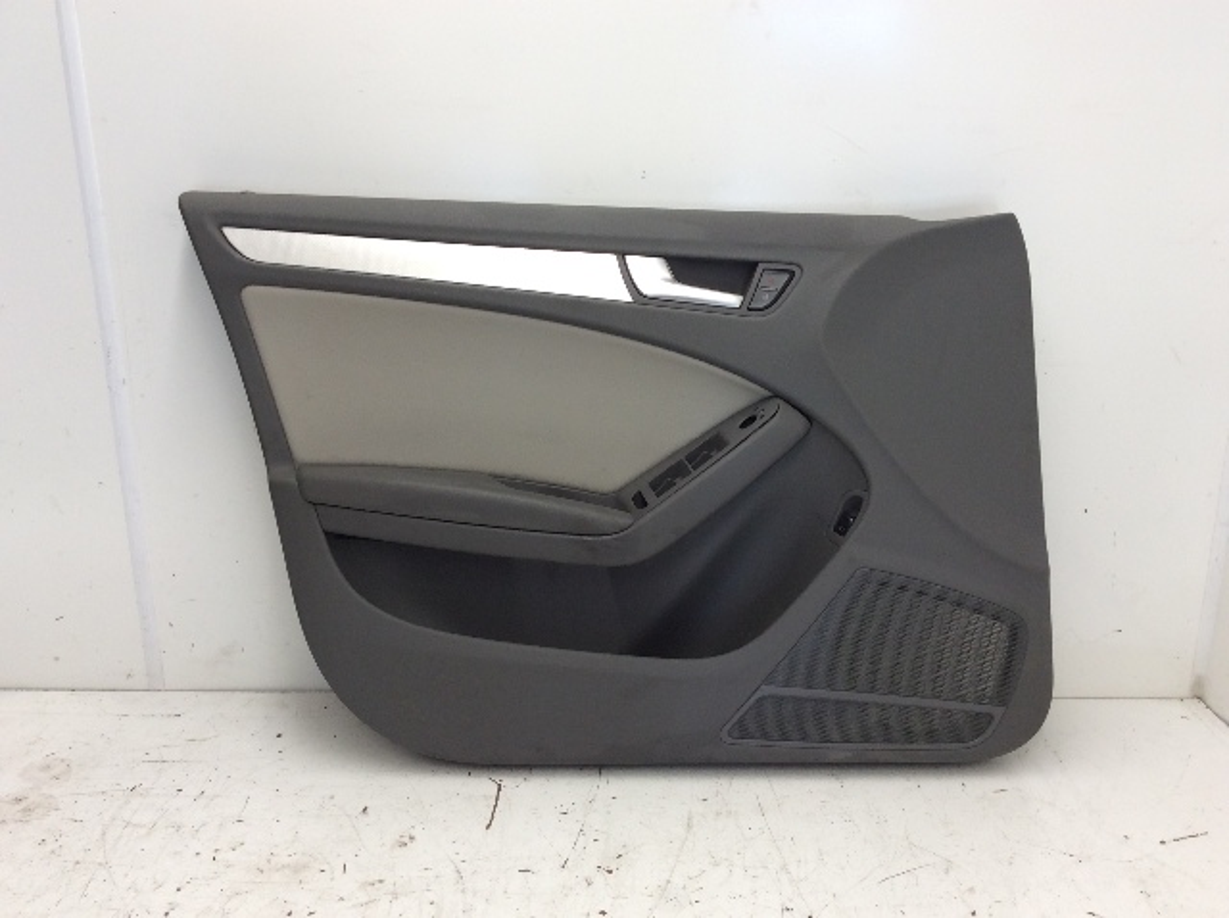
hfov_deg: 56.9
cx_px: 614
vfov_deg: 44.1
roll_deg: +1.3
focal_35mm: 32
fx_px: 1134
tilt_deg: -17.0
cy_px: 459
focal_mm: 3.3
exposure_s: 1/40
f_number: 2.4
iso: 40
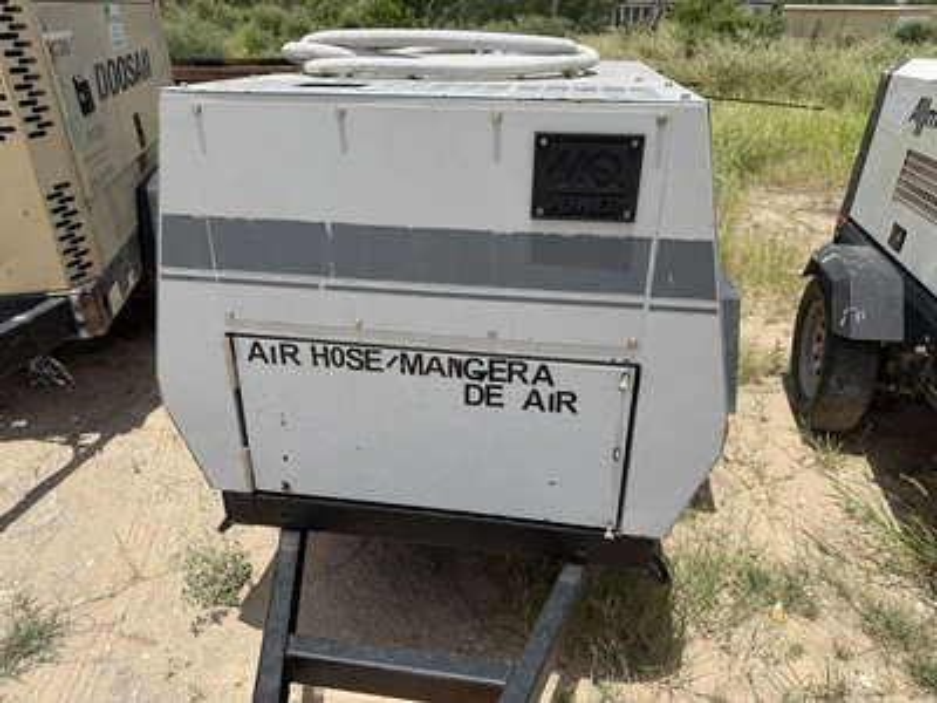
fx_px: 650
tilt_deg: -26.3
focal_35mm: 24
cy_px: 352
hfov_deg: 71.6
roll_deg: +0.7
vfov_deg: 56.8
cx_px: 468
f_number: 1.78
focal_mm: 6.76
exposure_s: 1/7353
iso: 80
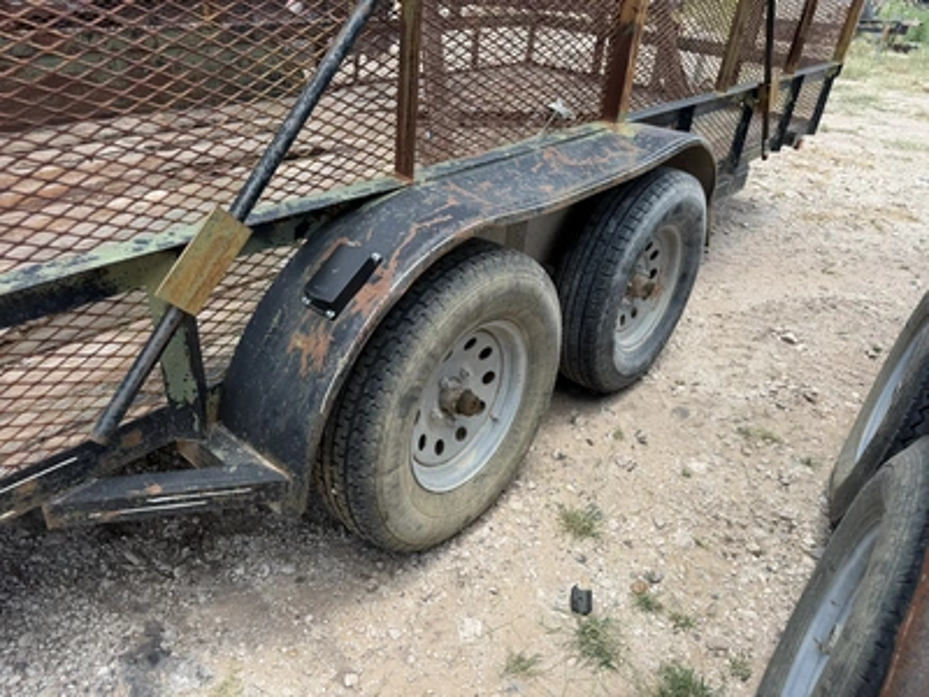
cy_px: 348
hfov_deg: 71.6
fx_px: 644
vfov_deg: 56.8
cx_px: 464
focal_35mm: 24
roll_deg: -6.7
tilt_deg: -30.2
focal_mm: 6.76
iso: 80
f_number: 1.78
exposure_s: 1/1005
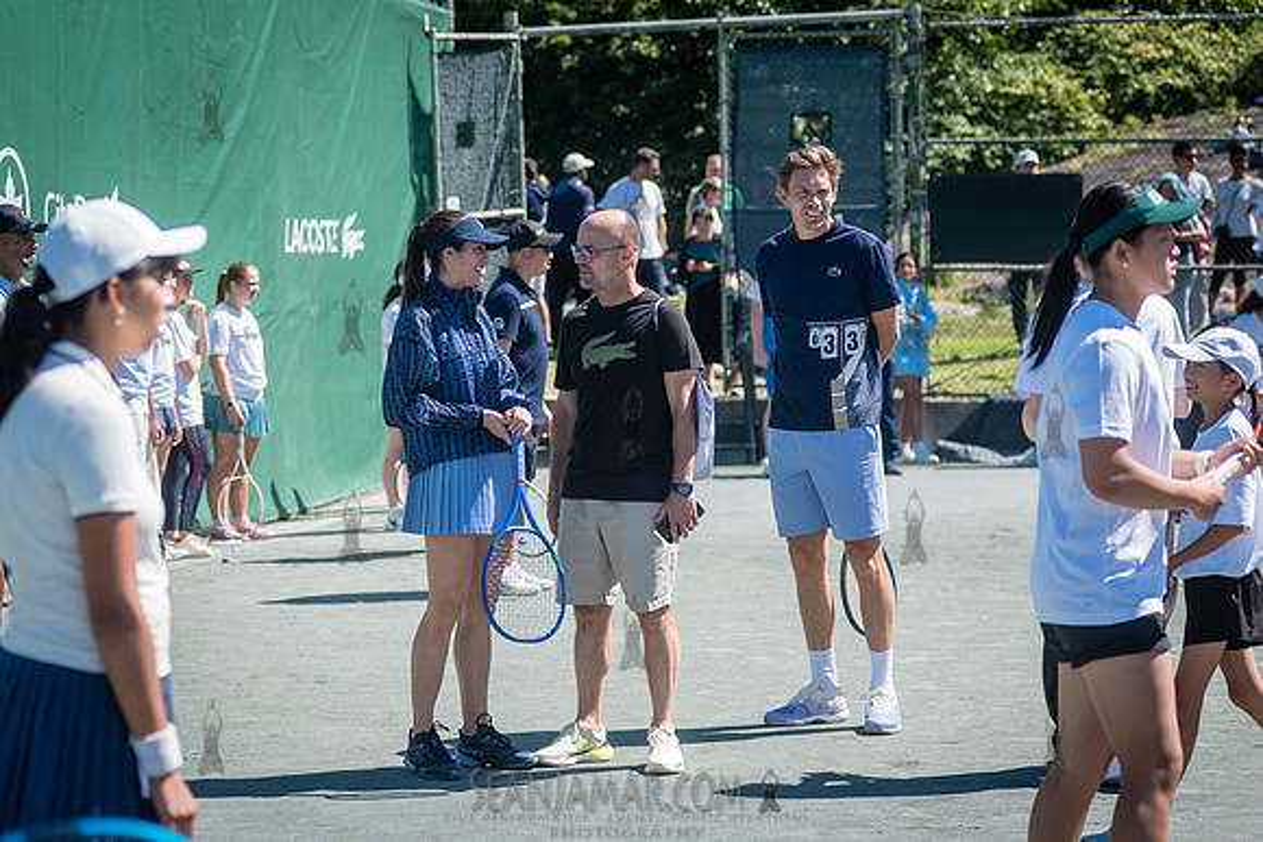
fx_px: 3476
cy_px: 359
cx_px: 583
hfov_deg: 20.6
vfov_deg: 13.8
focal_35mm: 99
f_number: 4
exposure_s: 1/1250
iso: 200
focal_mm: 86
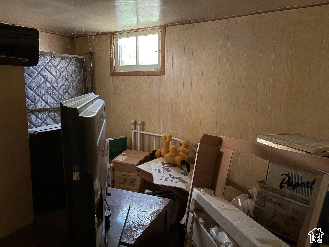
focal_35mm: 26
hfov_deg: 67.3
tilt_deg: -7.1
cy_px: 124
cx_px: 164
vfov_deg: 53.1
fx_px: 247
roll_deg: -0.9
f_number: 1.6
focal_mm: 5.96
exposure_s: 1/20
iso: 1000
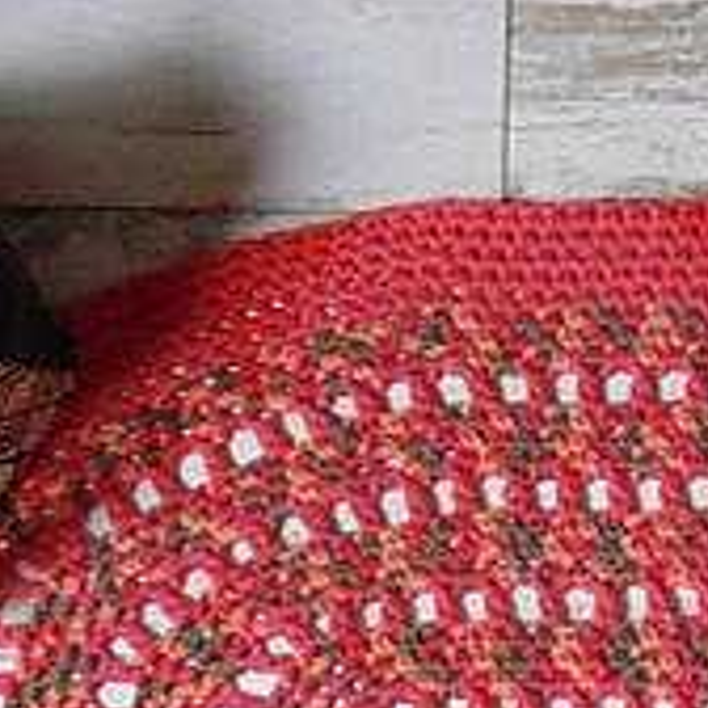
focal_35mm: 138
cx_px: 864
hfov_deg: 12.3
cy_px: 860
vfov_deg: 12.3
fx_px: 3193
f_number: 3.6
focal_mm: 7.4
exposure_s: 1/10
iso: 400
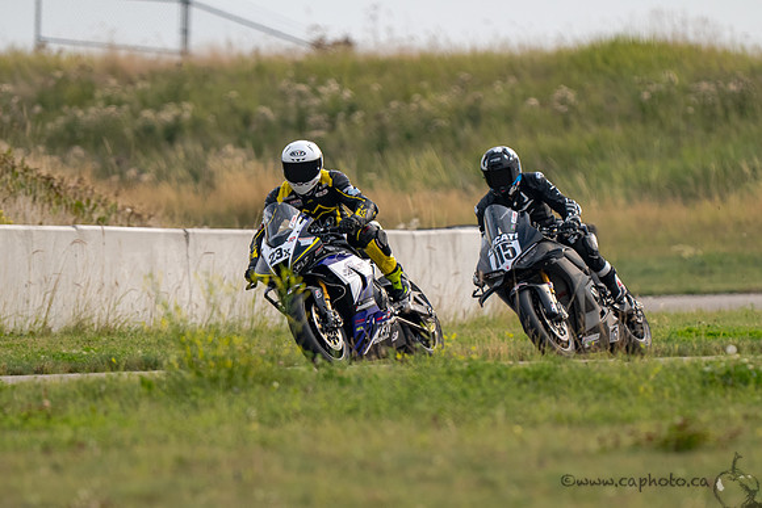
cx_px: 448
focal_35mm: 942
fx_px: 19941
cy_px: 332
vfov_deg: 1.5
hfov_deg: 2.2
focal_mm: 600
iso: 500
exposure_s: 1/1250
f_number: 6.3
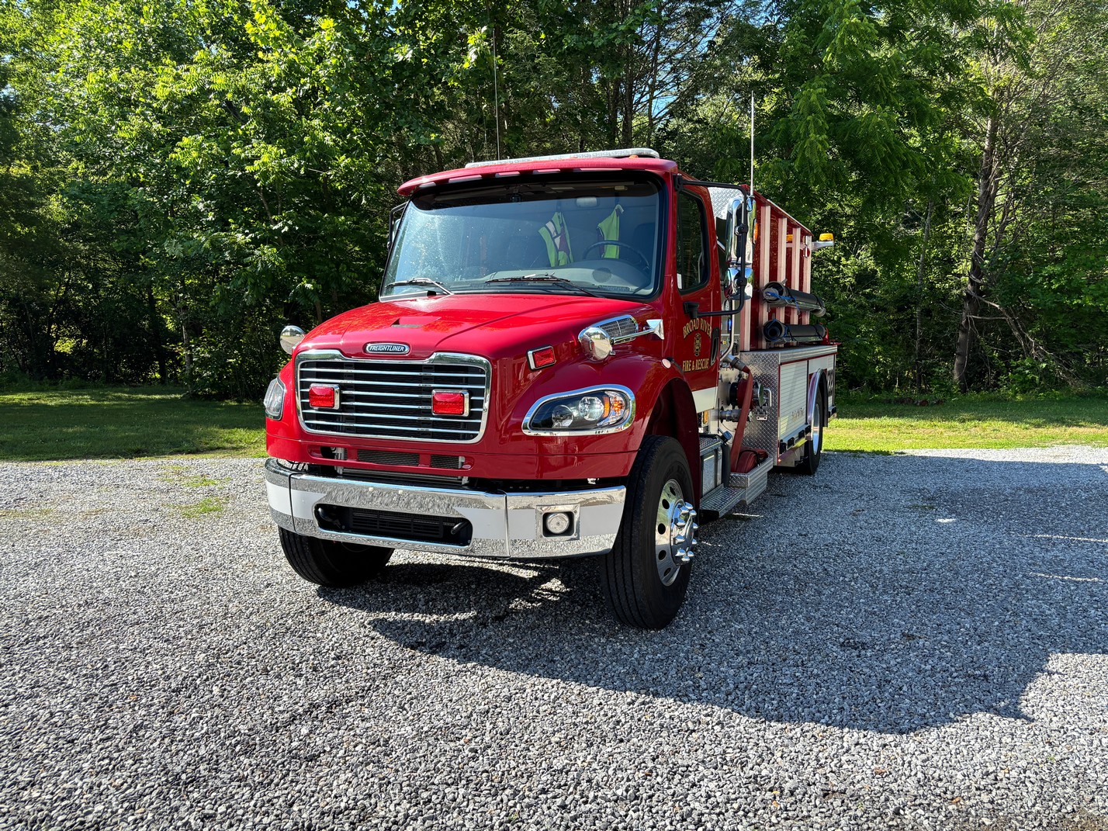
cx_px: 554
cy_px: 416
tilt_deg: -5.9
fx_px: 832
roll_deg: +0.4
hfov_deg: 67.3
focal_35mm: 26
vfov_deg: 53.1
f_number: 1.6
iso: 50
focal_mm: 5.96
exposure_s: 1/1016
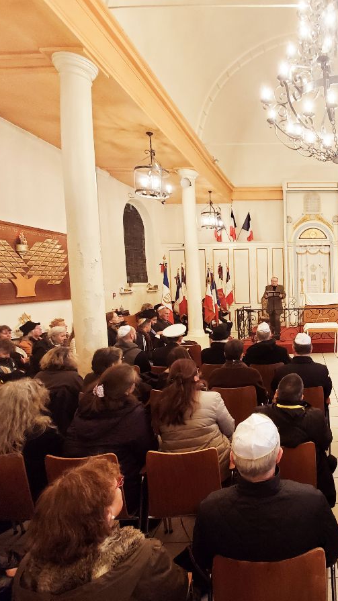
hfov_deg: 51.2
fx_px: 303
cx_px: 307
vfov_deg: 89.6
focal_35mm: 19
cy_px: 302
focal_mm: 1.8
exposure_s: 1/50
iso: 400
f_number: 2.2
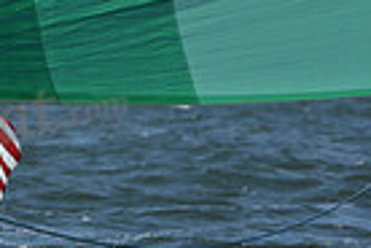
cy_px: 39
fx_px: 8429
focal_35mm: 818
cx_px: -387
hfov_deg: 2.5
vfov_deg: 1.7
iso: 320
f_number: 10
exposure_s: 1/1250
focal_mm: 195
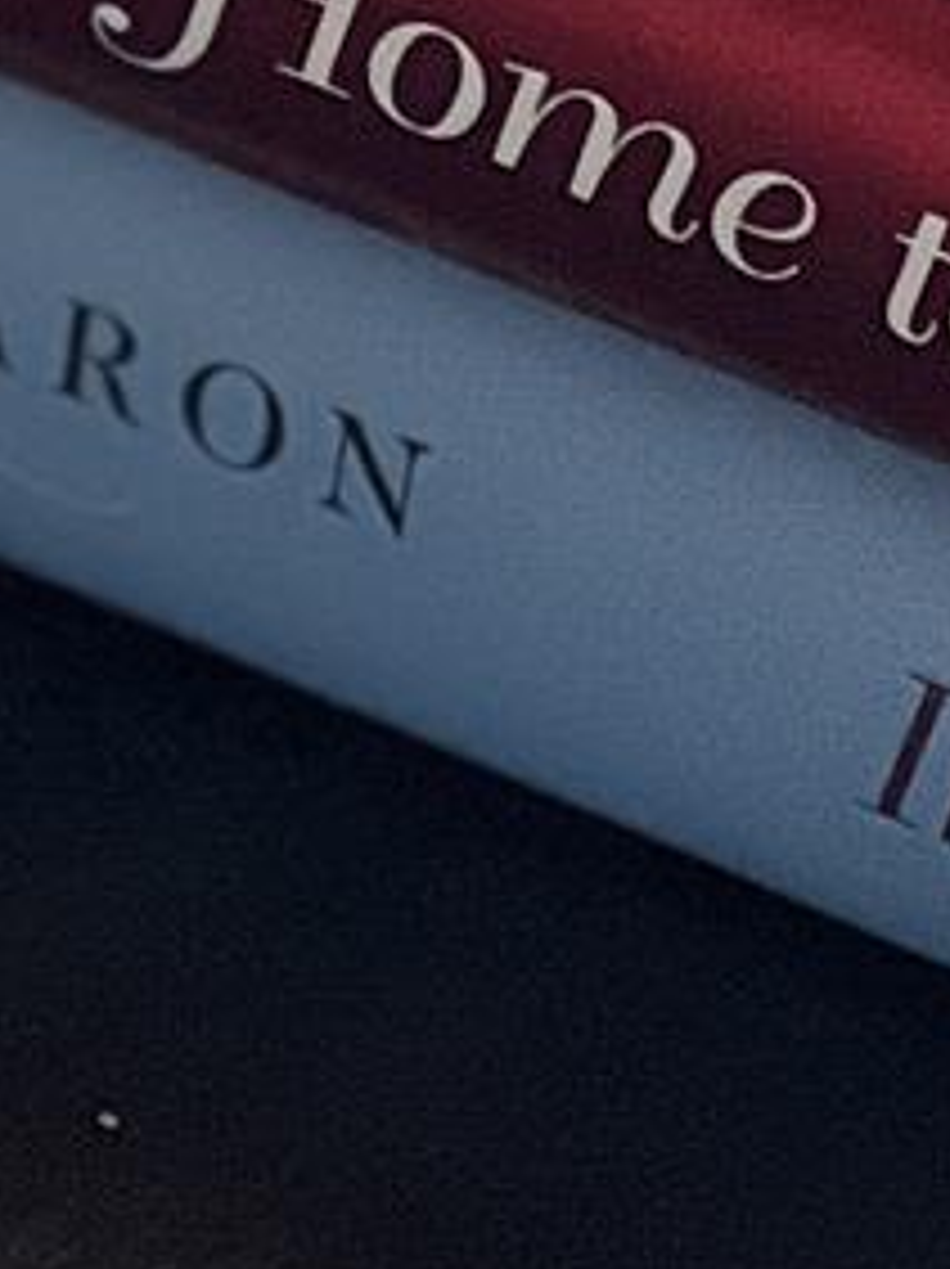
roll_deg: -2.8
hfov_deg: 3.4
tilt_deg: -30.2
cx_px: -257
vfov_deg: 4.4
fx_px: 16015
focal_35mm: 437
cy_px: -1984
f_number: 2.8
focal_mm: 9
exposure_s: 1/121
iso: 160
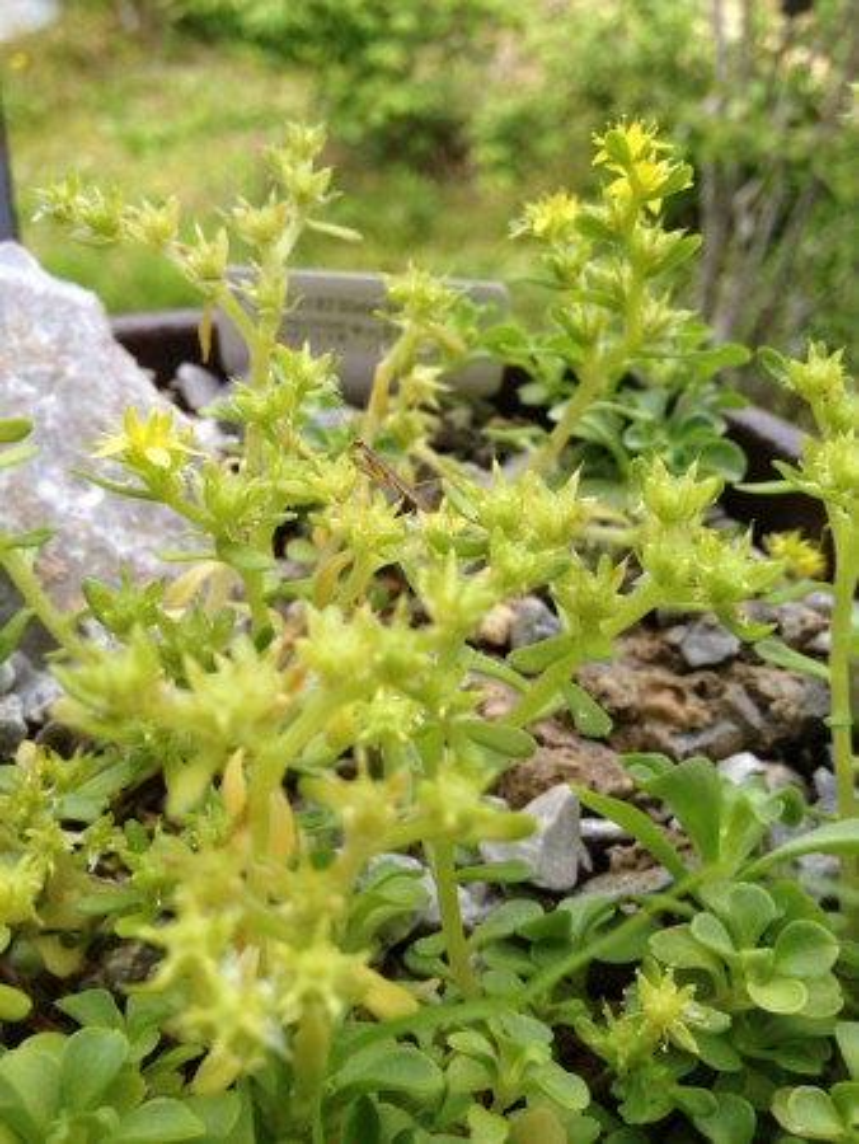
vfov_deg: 52.6
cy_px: 572
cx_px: 430
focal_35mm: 35
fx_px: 1157
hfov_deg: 40.7
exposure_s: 1/302
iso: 64
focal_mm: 4.28
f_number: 2.4
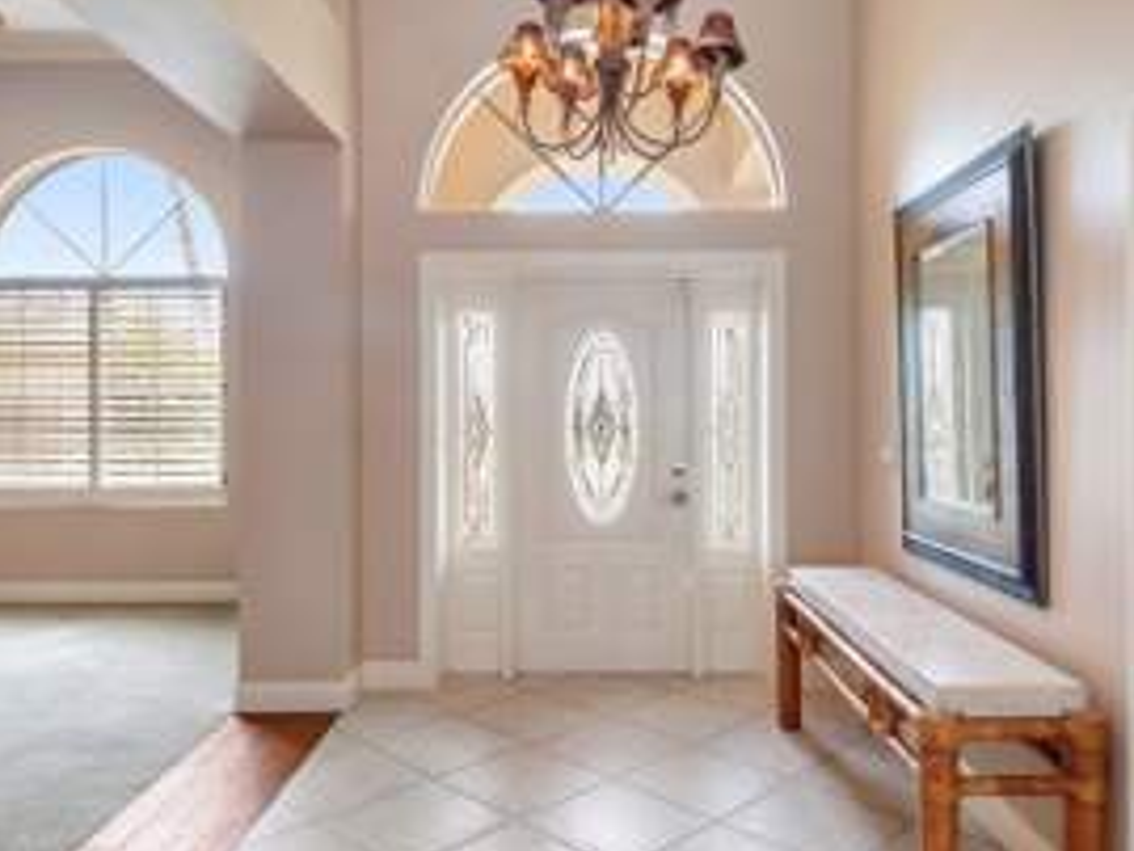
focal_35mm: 25
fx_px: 819
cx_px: 599
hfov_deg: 69.3
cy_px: 413
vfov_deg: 54.9
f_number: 7.1
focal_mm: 7
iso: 200
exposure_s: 1/4
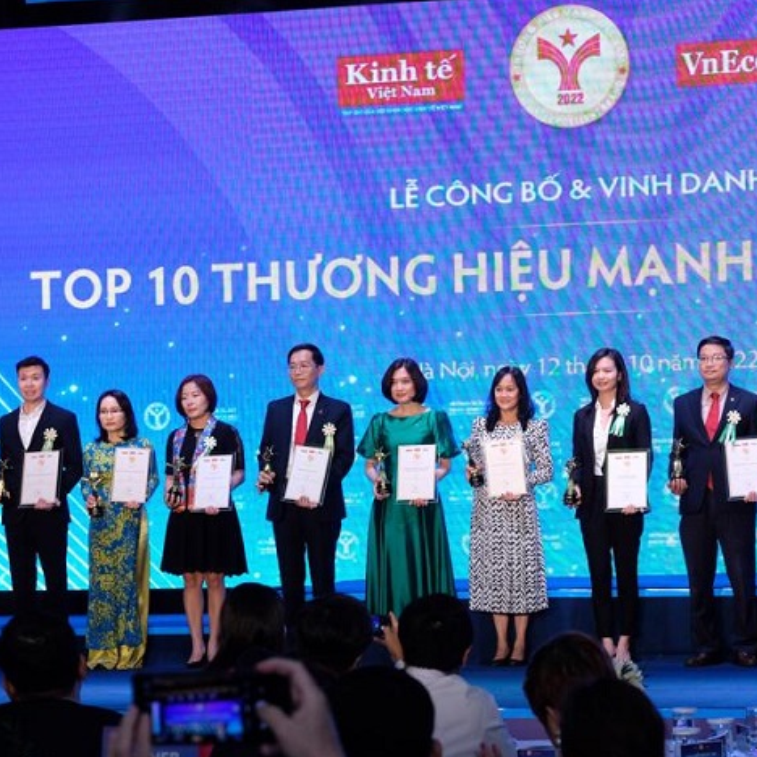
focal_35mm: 109
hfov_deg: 15.9
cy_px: 417
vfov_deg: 16.0
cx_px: 535
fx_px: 2697
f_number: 5
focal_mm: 50
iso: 1250
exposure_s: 1/200
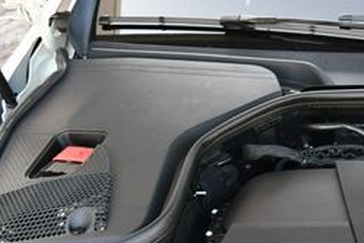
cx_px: 436
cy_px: 284
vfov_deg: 13.0
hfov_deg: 18.8
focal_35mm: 103
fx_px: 1041
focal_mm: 20
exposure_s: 1/250
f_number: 3.8
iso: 720
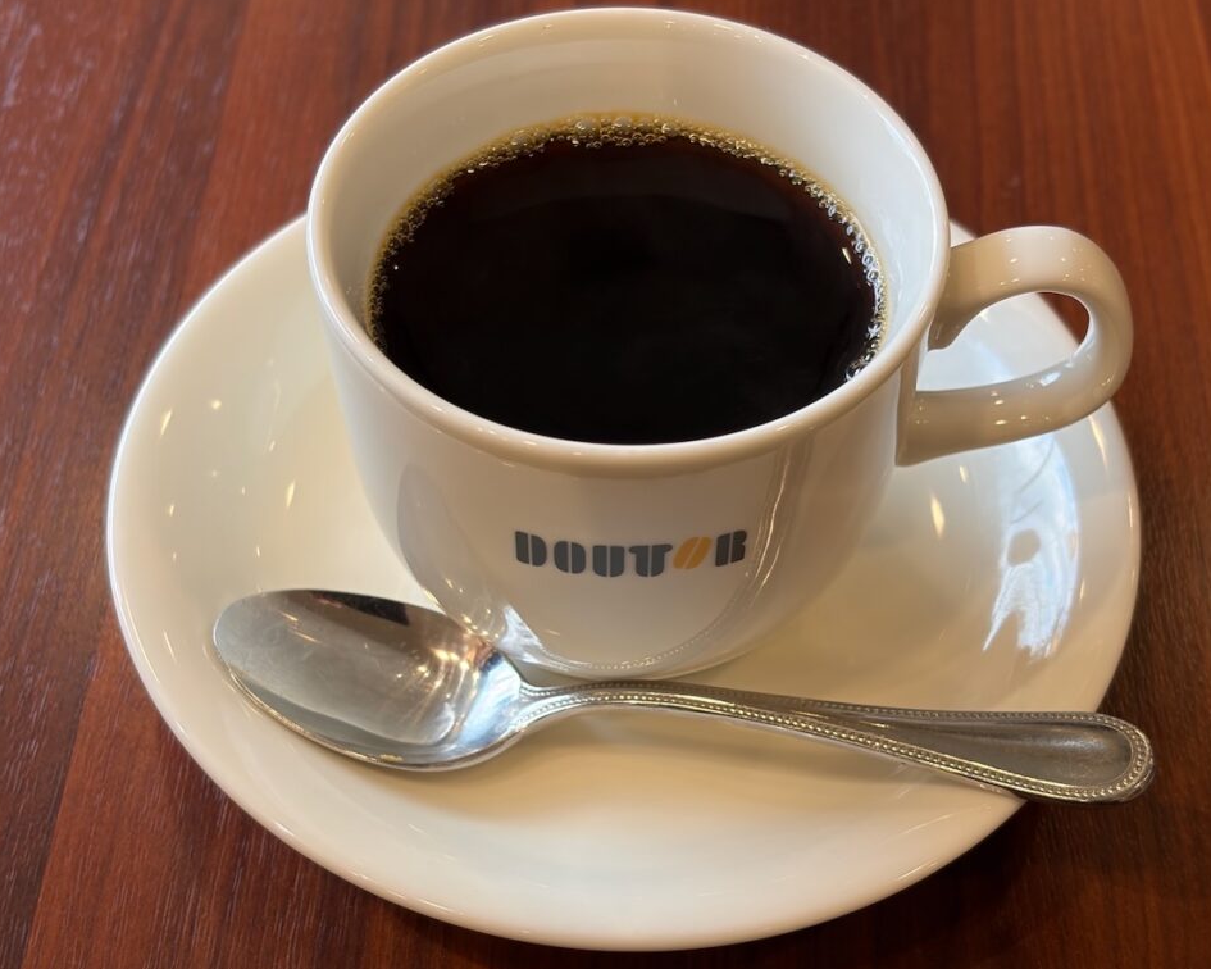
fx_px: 1971
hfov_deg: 34.1
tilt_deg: -51.9
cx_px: 632
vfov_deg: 27.6
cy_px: 486
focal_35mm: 55
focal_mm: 5.96
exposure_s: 1/97
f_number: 1.6
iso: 50
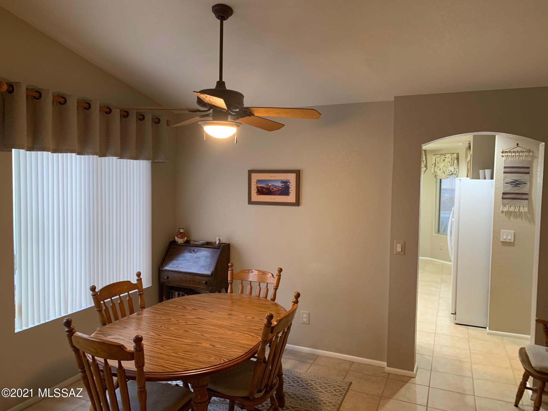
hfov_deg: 67.3
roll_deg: -0.8
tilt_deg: -4.2
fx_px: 412
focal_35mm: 26
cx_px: 274
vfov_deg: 53.1
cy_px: 206
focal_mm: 4.25
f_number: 1.8
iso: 200
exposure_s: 1/60
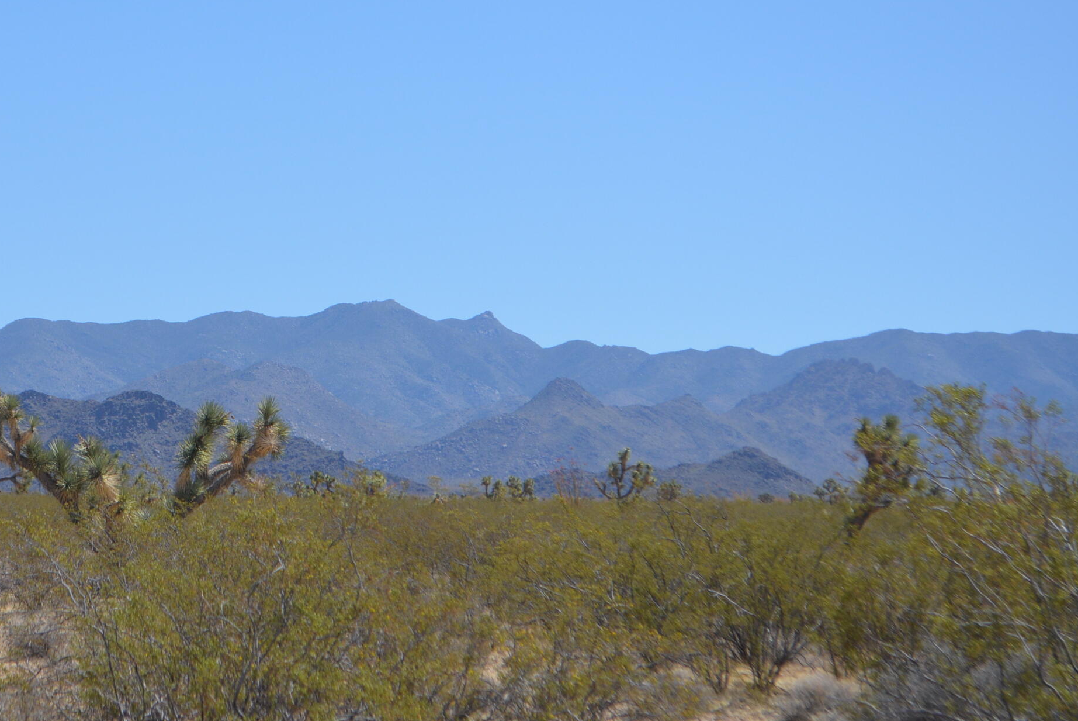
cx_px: 230
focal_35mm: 134
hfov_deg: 15.2
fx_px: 4010
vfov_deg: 10.3
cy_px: 353
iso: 400
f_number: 7.1
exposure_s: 1/1600
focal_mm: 55
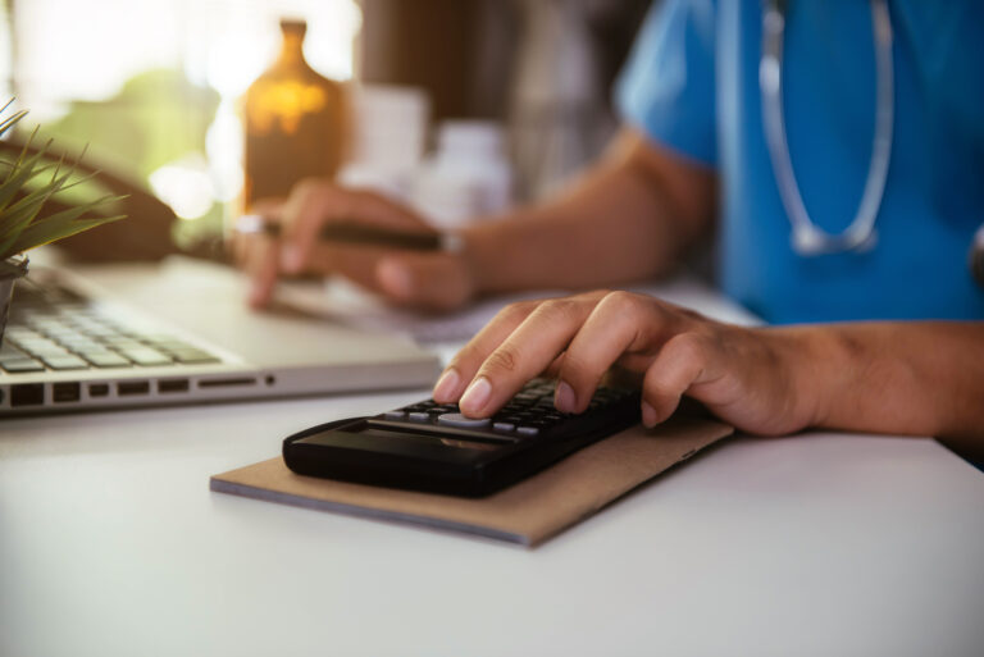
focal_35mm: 62
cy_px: 328
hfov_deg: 32.4
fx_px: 1696
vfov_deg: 21.9
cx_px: 492
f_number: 3.2
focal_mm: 62
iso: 400
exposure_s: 1/100
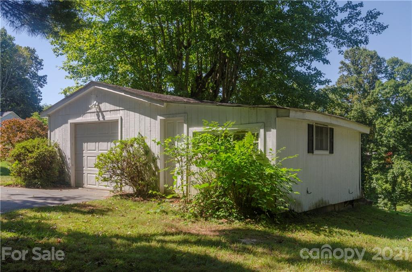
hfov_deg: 57.3
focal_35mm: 33
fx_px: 377
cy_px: 136
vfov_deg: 39.8
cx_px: 206
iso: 320
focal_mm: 22
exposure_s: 1/400
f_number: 9
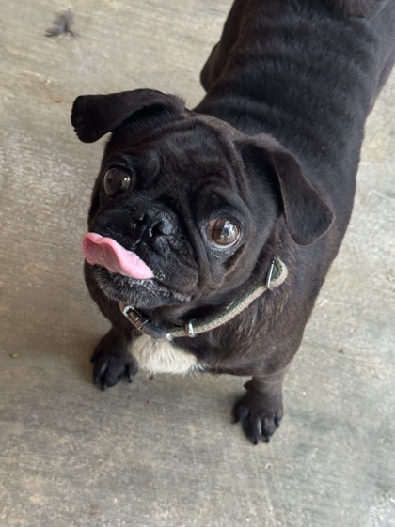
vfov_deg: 39.7
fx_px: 731
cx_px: 198
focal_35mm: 48
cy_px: 264
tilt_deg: -62.5
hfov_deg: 30.2
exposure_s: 1/99
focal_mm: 6.76
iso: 100
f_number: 1.78
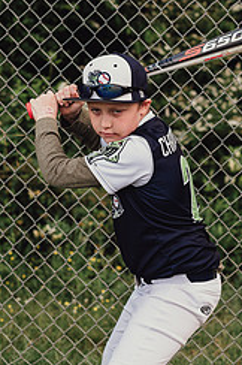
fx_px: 1587
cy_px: 232
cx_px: 142
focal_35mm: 157
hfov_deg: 8.7
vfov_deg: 13.1
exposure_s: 1/320
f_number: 4
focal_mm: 85
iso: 200
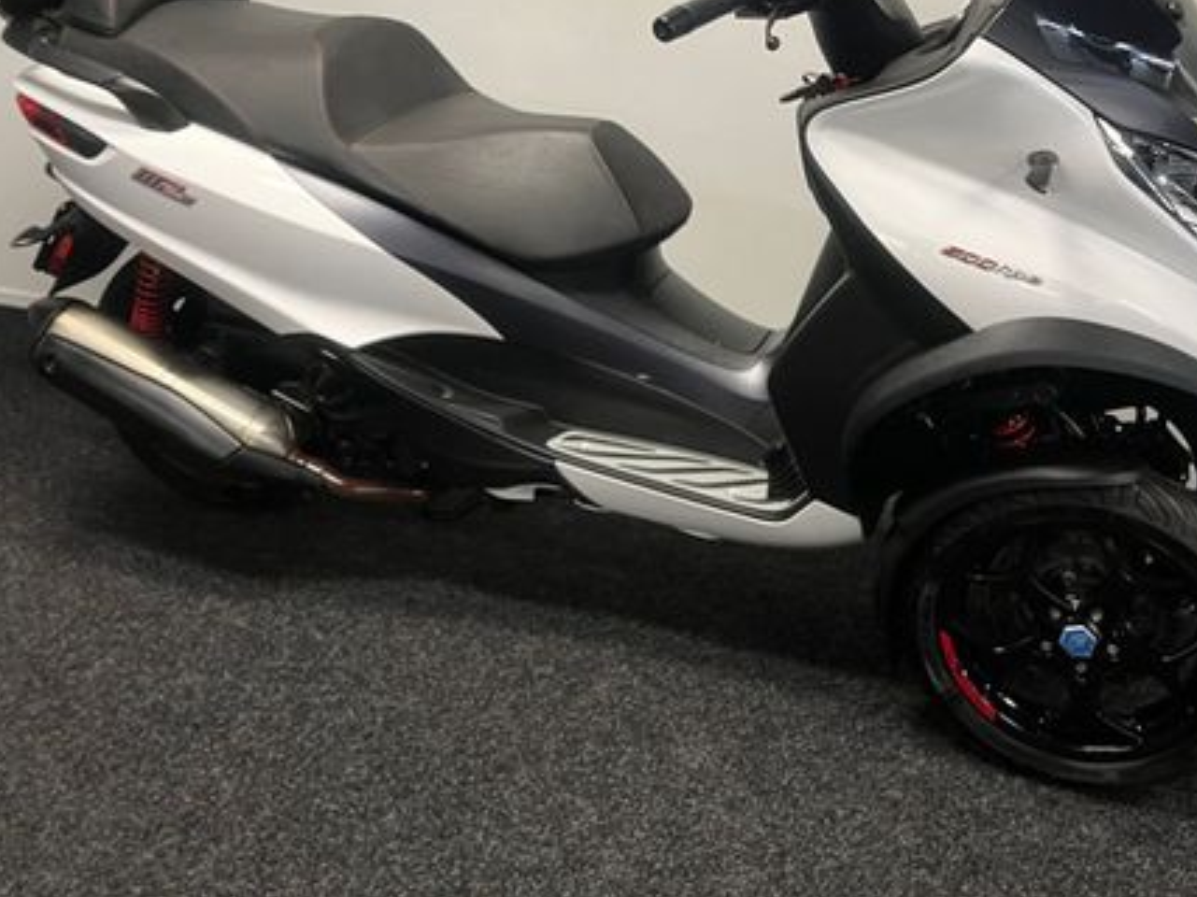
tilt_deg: -18.7
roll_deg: +0.8
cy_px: 255
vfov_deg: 36.2
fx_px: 1348
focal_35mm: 39
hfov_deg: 47.9
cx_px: 611
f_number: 1.6
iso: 80
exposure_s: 1/50
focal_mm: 5.1
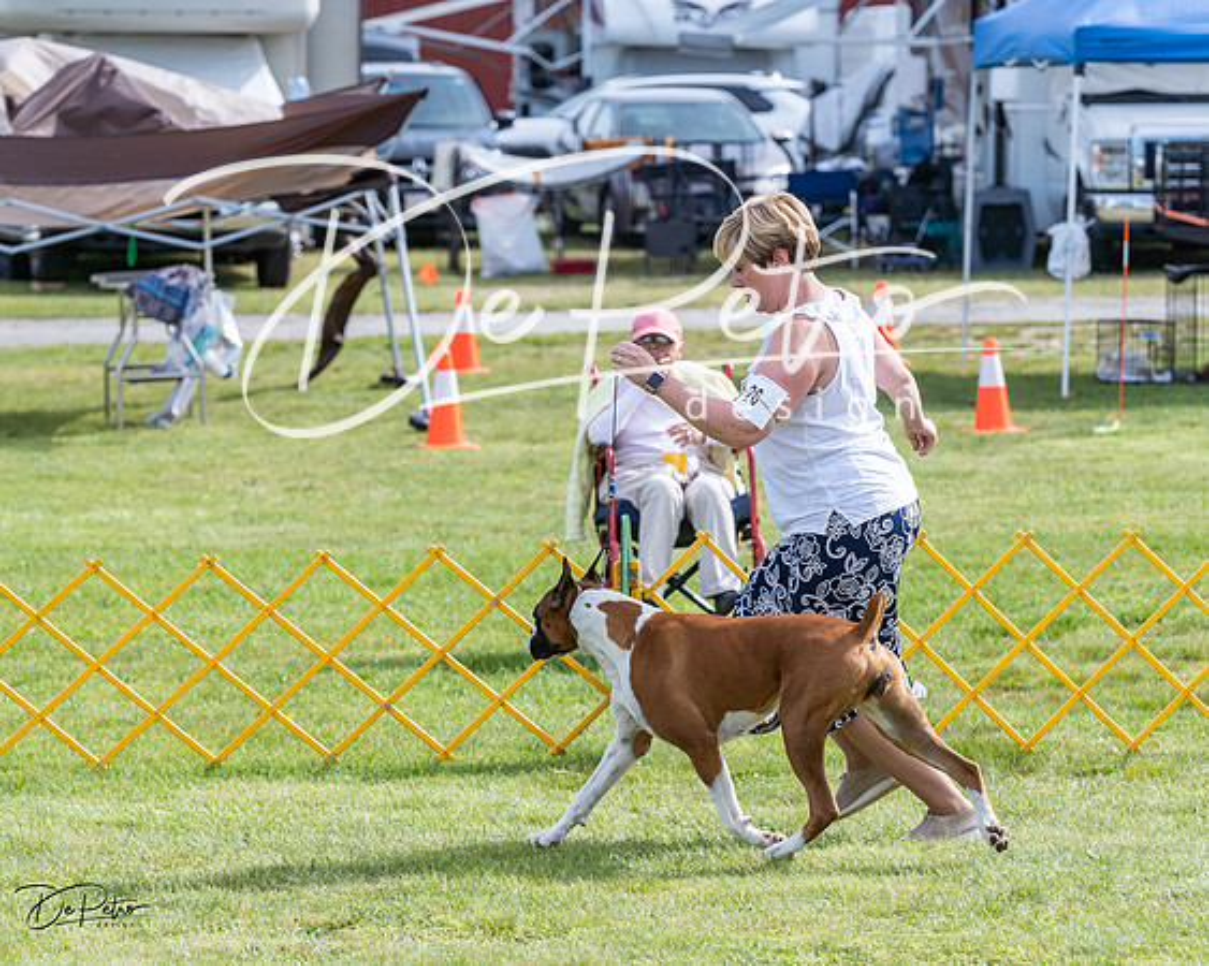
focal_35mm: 175
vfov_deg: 8.8
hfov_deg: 11.0
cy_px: 532
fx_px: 6276
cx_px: 490
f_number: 5.6
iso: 320
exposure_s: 1/1250
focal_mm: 138
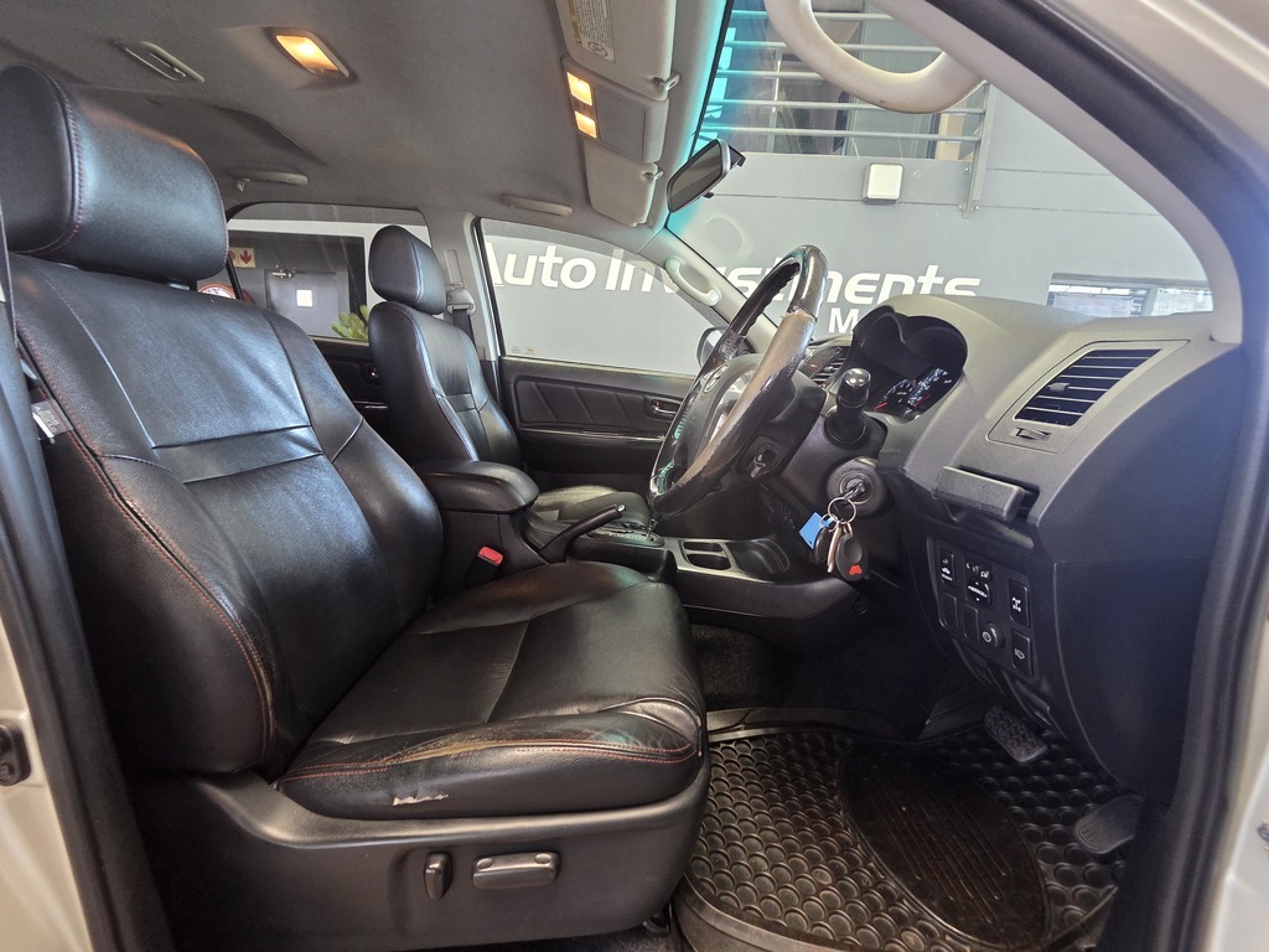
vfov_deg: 89.9
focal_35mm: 13
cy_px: 476
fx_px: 477
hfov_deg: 106.2
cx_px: 634
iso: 320
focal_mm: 2.2
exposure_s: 1/50
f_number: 2.2
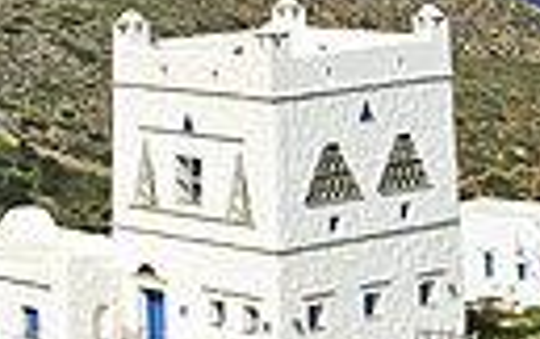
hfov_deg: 11.1
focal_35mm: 187
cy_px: 270
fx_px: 2752
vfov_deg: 7.0
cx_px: 511
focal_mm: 35
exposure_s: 1/180
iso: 100
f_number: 11
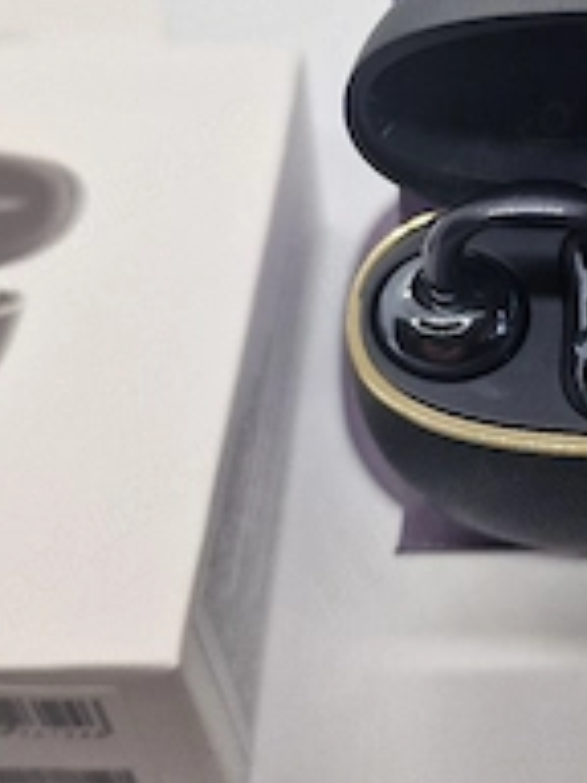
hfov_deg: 29.1
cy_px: 245
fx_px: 1085
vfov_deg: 39.1
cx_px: 522
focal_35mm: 48
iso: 50
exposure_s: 1/182
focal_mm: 6.4
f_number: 1.8
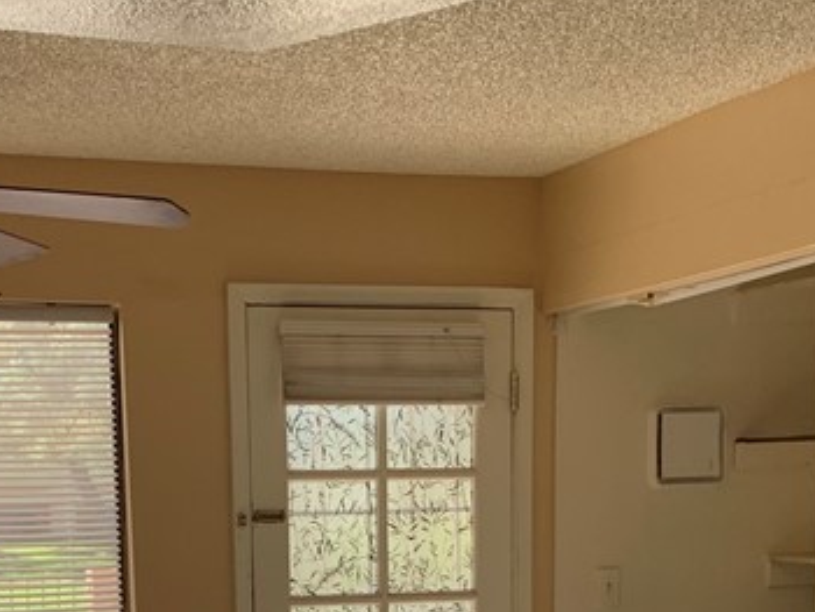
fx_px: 1791
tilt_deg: -8.8
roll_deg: +0.9
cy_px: 754
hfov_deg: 25.6
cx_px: 414
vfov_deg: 18.3
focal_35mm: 76
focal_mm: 4.25
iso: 32
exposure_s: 1/122
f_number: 1.8
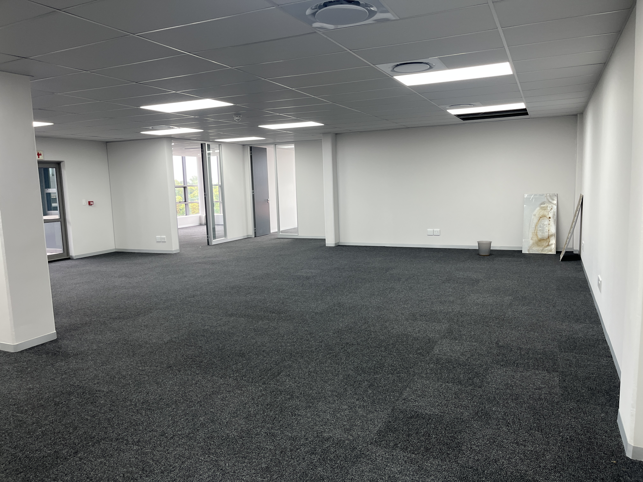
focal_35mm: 26
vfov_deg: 53.1
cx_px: 322
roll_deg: +0.6
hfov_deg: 67.3
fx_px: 483
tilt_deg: -7.2
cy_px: 241
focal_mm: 5.1
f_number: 1.6
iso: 80
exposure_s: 1/100
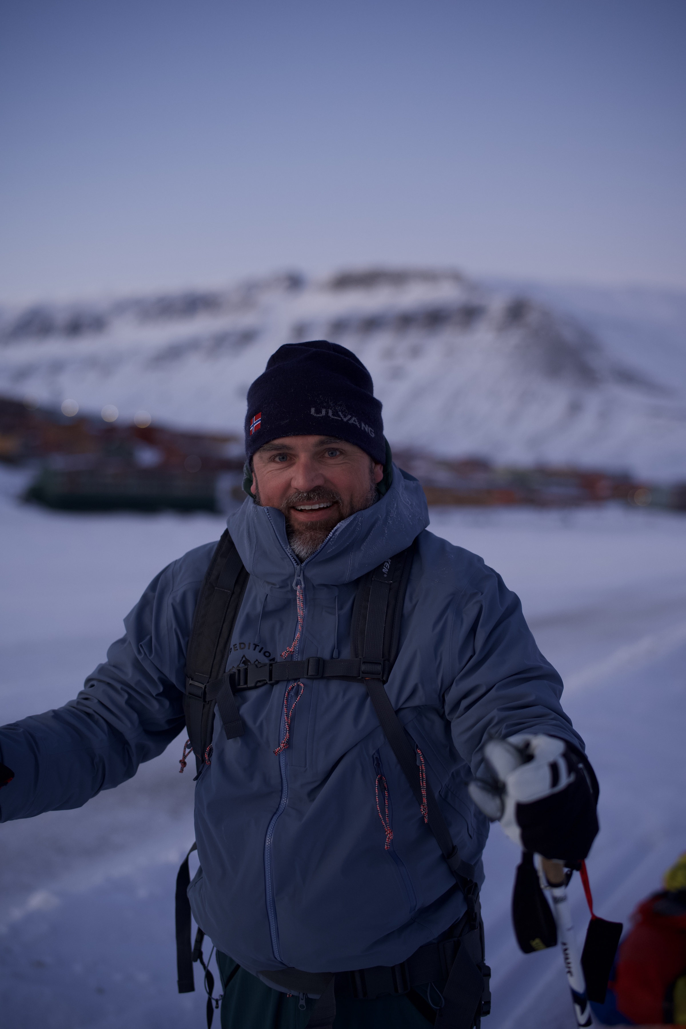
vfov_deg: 39.6
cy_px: 514
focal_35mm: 50
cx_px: 343
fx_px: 1429
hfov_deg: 27.0
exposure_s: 1/640
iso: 500
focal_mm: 50
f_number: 1.8
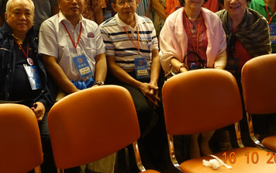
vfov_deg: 28.4
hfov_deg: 44.2
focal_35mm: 44
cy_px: 26
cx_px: 81
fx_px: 331
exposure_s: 1/10
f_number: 1.8
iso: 800
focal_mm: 8.8
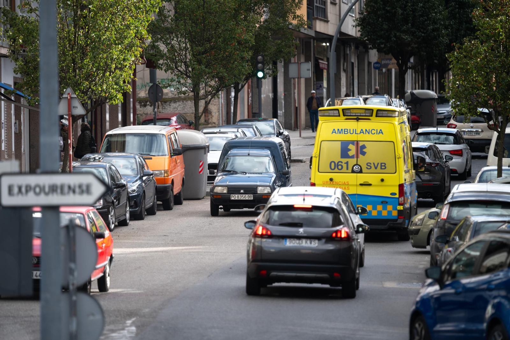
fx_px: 4491
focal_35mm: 317
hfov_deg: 6.5
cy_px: 170
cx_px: 242
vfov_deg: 4.3
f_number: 4
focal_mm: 300
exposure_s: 1/400
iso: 125
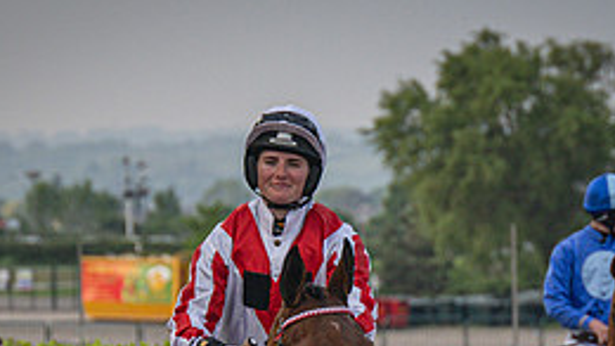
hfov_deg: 5.3
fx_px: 6585
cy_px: 276
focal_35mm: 404
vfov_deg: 3.0
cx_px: 588
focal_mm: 98
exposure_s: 1/1600
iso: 400
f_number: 4
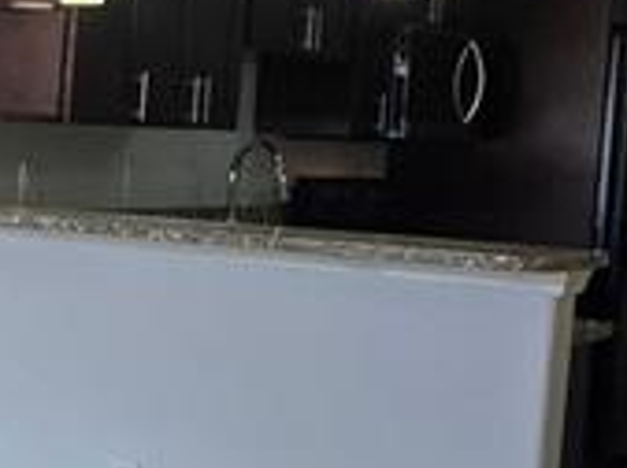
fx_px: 1428
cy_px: 241
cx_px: -486
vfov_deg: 18.6
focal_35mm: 79
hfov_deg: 19.1
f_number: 1.9
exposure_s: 1/120
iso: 64
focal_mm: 2.2
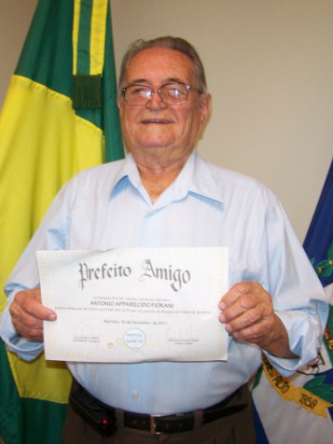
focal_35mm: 51
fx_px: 654
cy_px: 223
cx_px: 148
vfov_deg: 37.5
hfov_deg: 28.5
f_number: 2.8
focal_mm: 6.3
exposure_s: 1/60
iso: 160
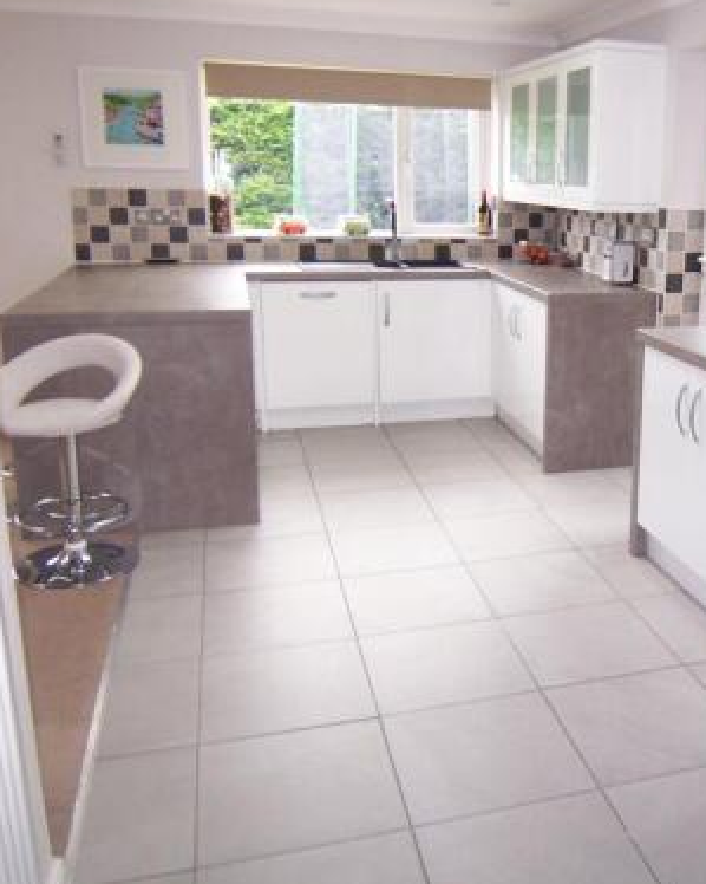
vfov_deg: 51.4
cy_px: 377
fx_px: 915
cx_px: 594
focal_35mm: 35
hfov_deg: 40.0
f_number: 2.8
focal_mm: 3.8
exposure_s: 1/30
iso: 125
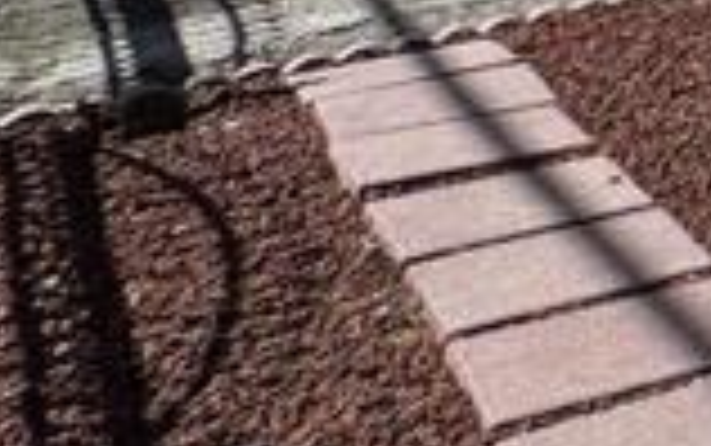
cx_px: 2128
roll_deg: -2.0
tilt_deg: +8.5
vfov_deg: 10.5
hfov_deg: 11.5
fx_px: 1862
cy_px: -806
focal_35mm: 96
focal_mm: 2.22
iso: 50
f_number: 2.2
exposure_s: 1/1567
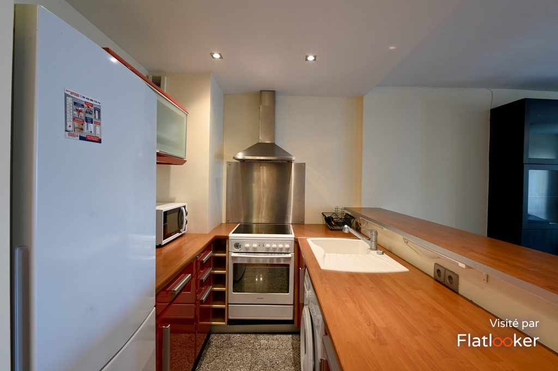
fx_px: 248
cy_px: 186
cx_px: 279
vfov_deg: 73.7
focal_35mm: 16
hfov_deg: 96.8
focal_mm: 16
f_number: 11
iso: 100
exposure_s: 1.3
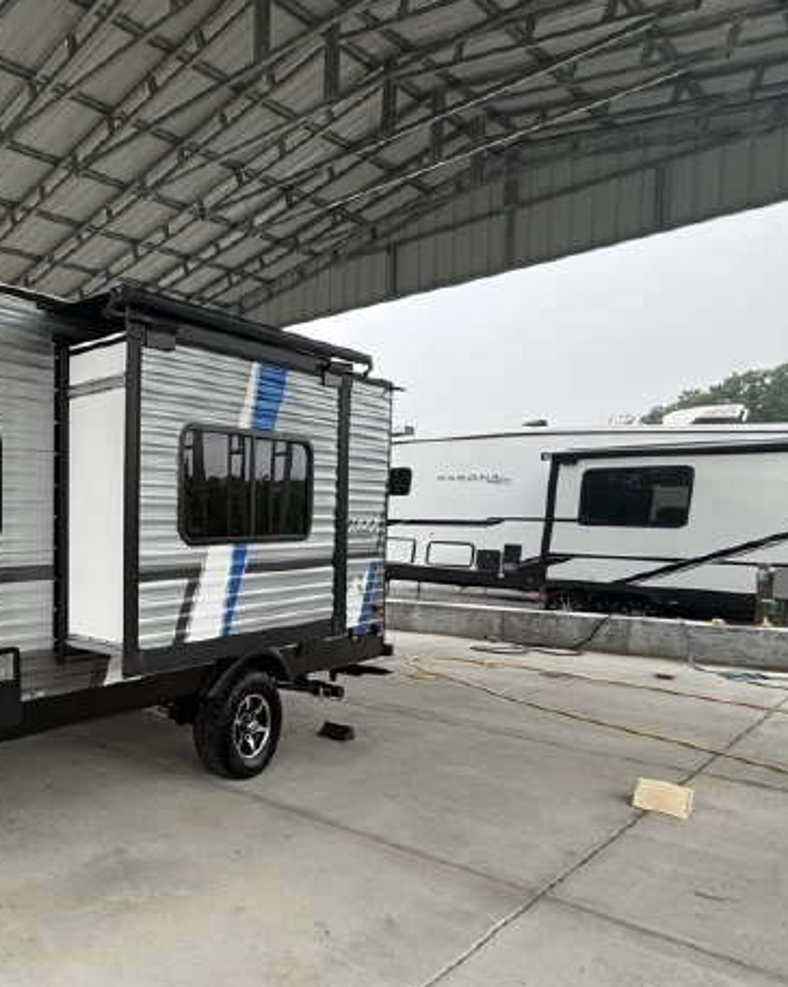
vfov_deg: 69.8
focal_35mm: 24
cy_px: 576
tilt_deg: -3.5
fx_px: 701
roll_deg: +2.5
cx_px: -67
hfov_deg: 45.2
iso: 50
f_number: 2.2
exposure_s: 1/323
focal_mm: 2.22
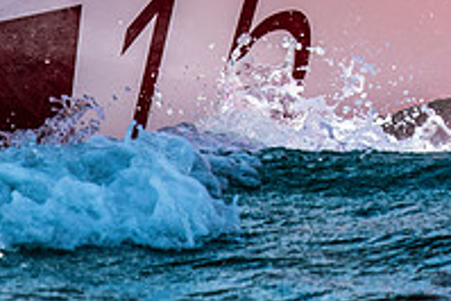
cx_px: 388
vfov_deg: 1.0
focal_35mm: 1313
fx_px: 16460
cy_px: -135
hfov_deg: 1.6
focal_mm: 300
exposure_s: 1/1600
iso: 320
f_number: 5.6
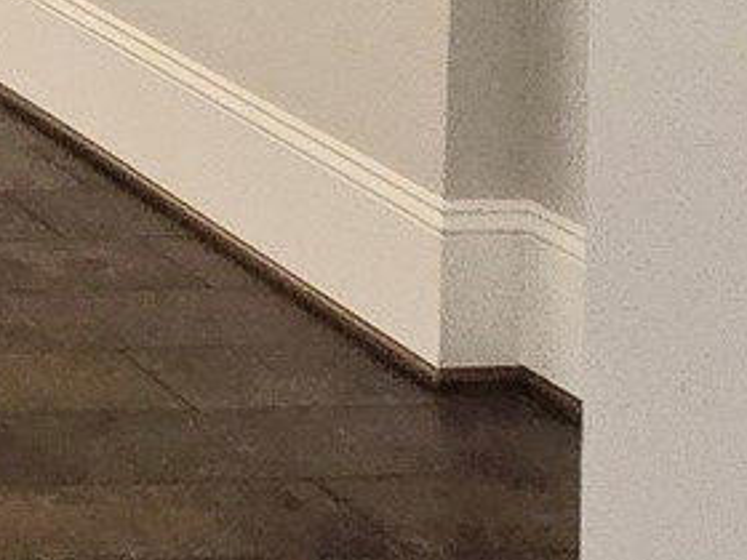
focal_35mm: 95
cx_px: -1419
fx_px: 2050
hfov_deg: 11.9
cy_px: -827
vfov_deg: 12.1
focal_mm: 2.2
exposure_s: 1/60.2
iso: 250
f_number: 2.2
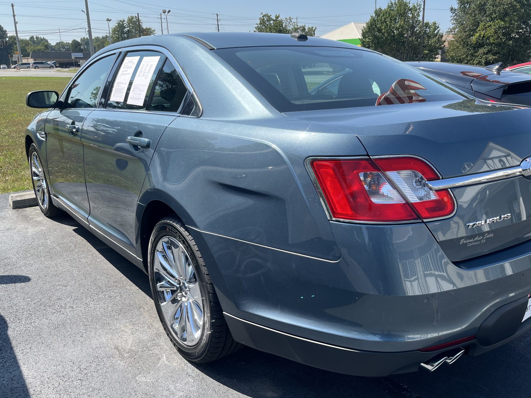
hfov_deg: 59.7
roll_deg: +0.3
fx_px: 460
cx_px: 306
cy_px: 210
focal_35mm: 30
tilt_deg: -17.4
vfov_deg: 46.8
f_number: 1.6
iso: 50
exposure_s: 1/1372
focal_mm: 5.1
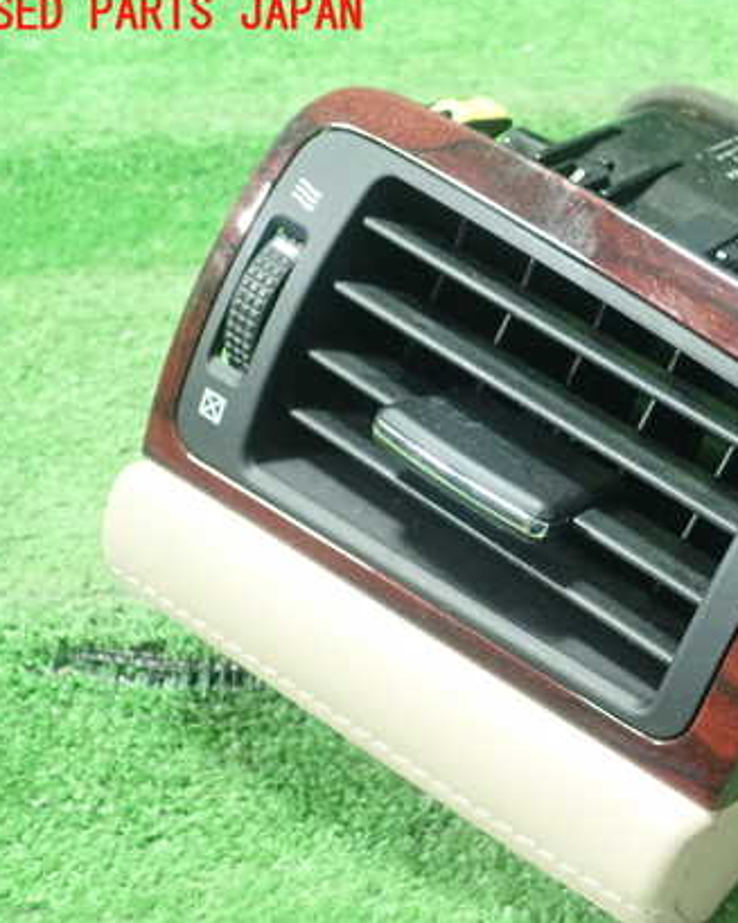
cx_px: 630
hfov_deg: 33.5
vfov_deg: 42.9
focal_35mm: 43
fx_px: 1174
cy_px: 494
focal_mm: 5.5
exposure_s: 1/80
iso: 800
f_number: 2.3
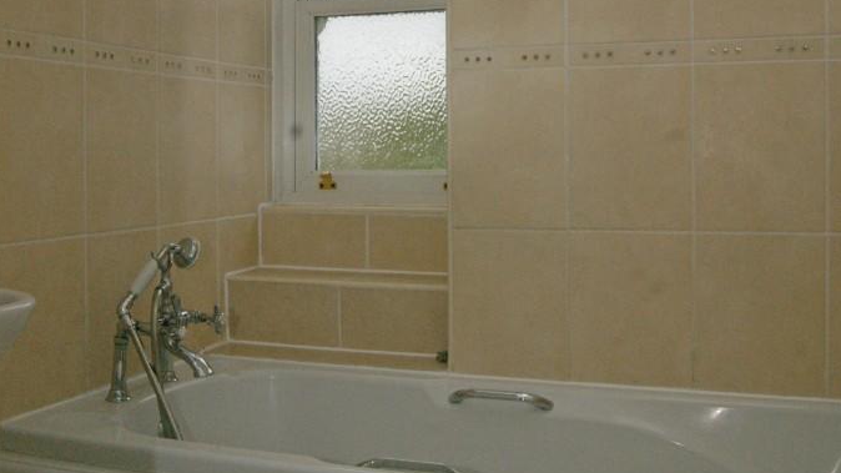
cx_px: 421
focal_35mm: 43
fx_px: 959
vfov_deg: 27.6
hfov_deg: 47.4
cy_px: 171
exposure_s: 1/160
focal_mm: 18
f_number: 16
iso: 400
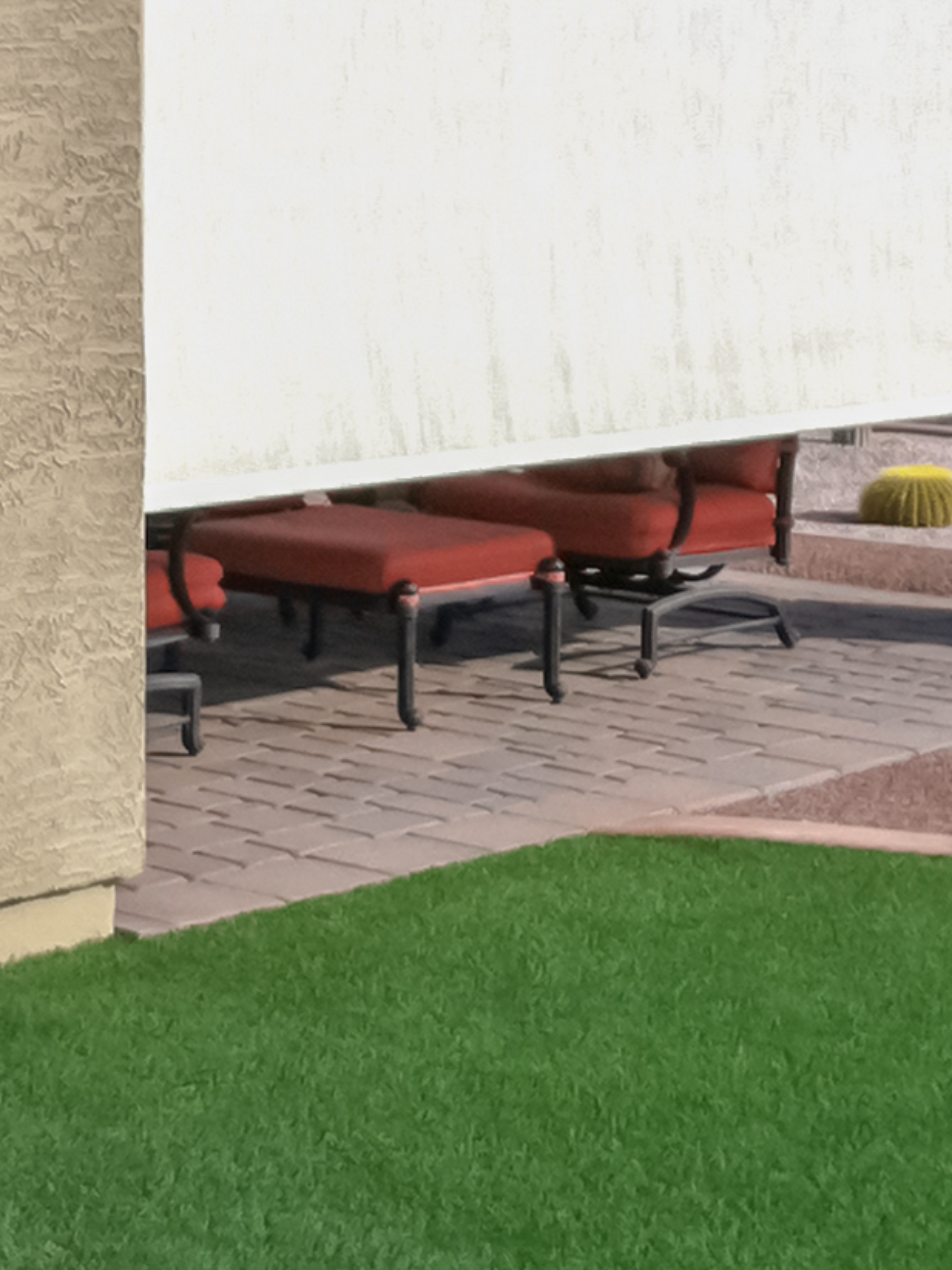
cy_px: 593
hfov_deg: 13.6
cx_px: -62
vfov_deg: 18.4
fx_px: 3925
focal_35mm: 107
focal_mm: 3.85
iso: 80
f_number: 2.8
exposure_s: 1/728
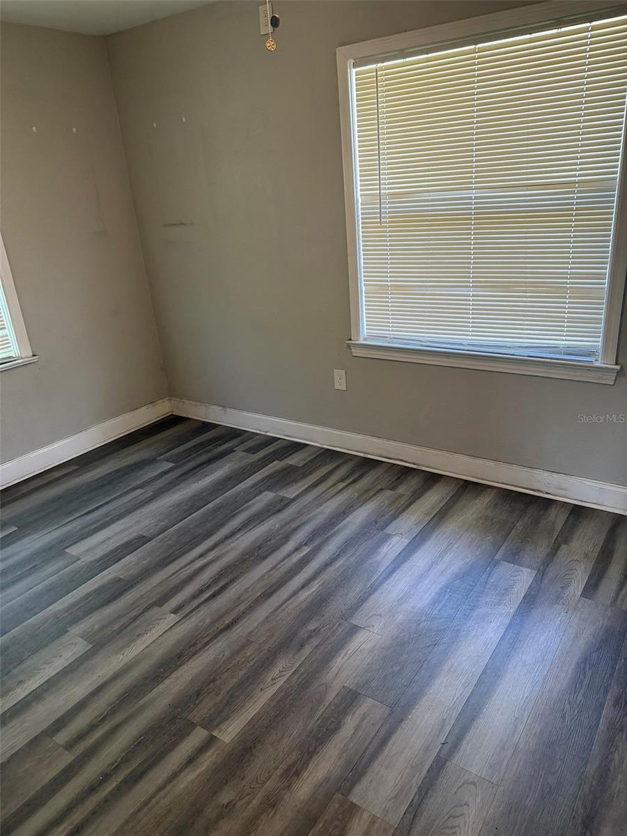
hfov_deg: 56.8
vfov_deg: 71.6
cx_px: 314
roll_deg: +3.9
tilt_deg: -21.4
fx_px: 580
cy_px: 418
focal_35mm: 24
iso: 200
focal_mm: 6.76
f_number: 1.78
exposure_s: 1/60
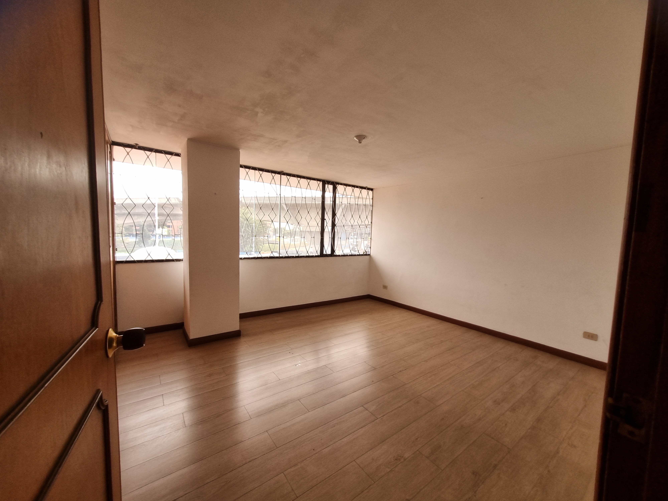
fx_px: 251
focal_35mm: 13
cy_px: 250
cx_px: 334
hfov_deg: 106.2
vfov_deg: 89.9
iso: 50
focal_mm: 1.74
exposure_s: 1/60
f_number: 2.2
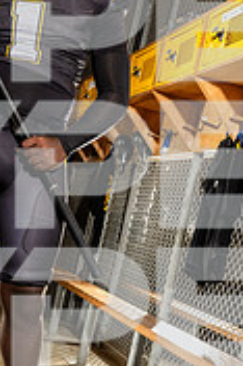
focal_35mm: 64
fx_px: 649
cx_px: -8
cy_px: 166
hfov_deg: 20.4
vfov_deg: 31.4
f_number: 5.6
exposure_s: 1/250
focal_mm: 25
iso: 200
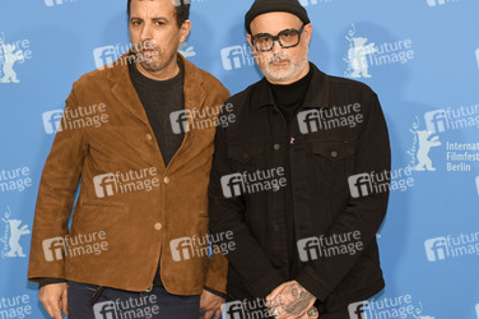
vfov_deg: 16.2
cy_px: 151
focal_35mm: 84
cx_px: 220
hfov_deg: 24.2
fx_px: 1117
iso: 800
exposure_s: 1/320
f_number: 3.5
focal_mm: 70
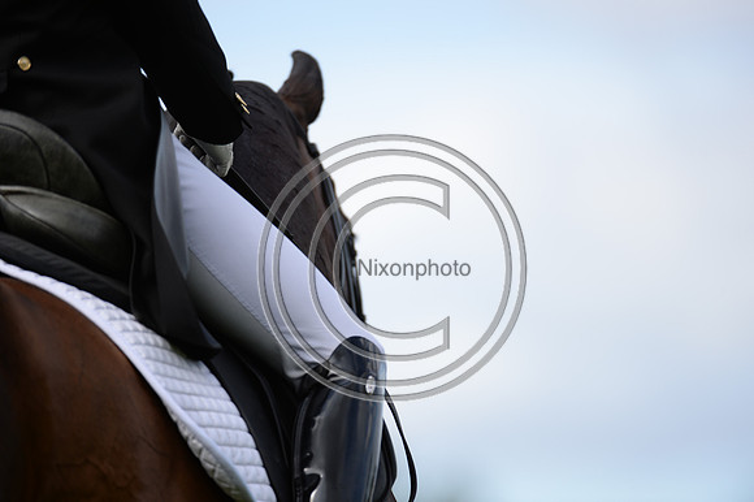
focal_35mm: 400
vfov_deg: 3.4
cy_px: 251
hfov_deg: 5.2
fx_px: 8373
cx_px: 377
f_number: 4
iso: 250
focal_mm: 400
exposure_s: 1/1000
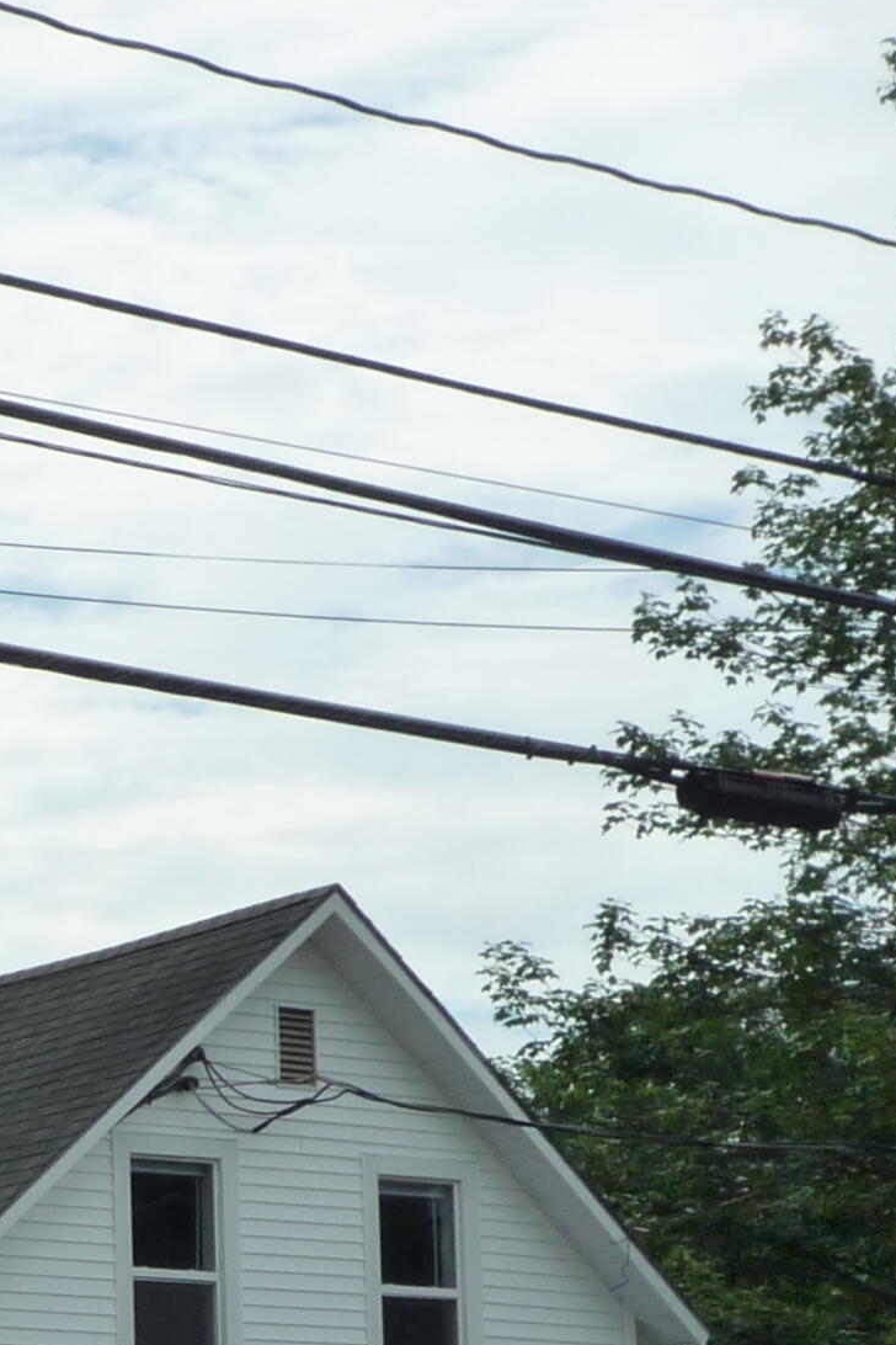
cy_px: 1370
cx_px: -873
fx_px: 4480
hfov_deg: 10.5
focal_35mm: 120
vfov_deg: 16.7
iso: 160
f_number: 5
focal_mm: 7.3
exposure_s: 1/640
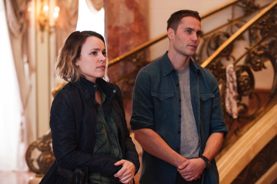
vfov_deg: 13.9
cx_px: 138
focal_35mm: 98
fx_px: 753
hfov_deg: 20.8
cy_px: 92
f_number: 4
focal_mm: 98
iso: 3200
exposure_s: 1/125
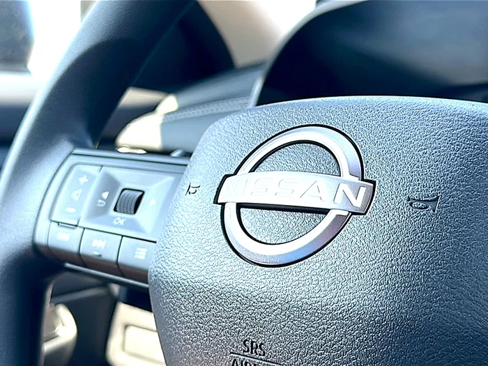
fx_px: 648
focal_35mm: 46
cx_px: 244
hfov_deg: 41.2
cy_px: 183
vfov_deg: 31.5
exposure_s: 1/214
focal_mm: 6.86
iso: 64
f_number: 1.78
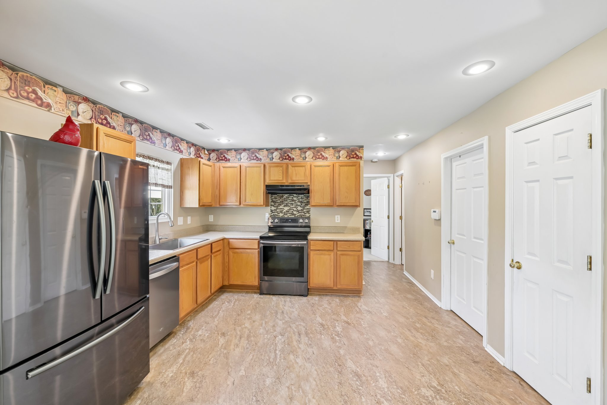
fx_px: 236
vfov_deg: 81.2
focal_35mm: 14
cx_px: 304
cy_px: 202
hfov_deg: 104.3
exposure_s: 1/13
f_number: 8
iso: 400
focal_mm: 14
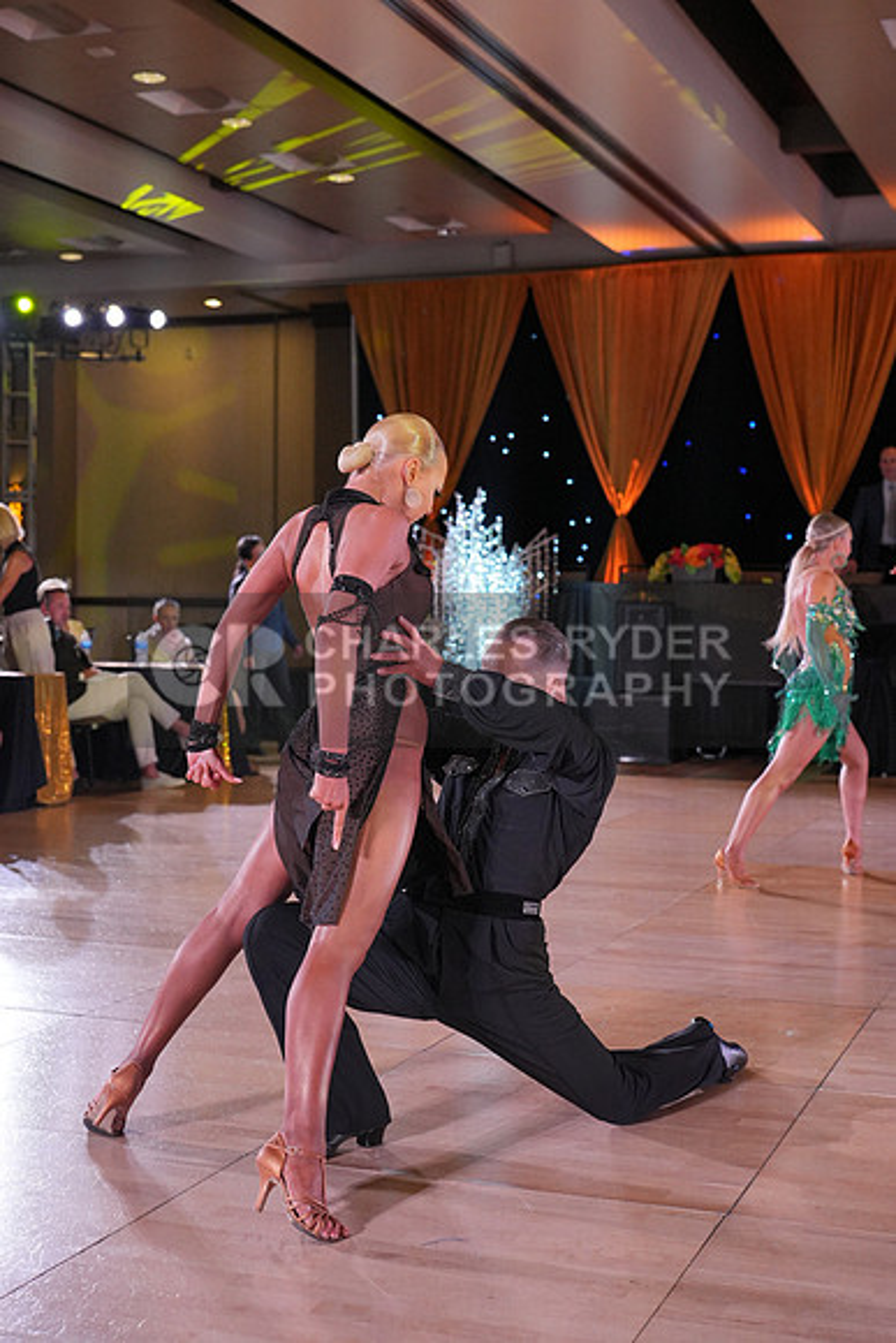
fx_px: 1865
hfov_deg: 27.0
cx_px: 448
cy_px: 672
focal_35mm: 50
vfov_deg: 39.6
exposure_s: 1/500
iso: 2500
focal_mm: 50
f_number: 4
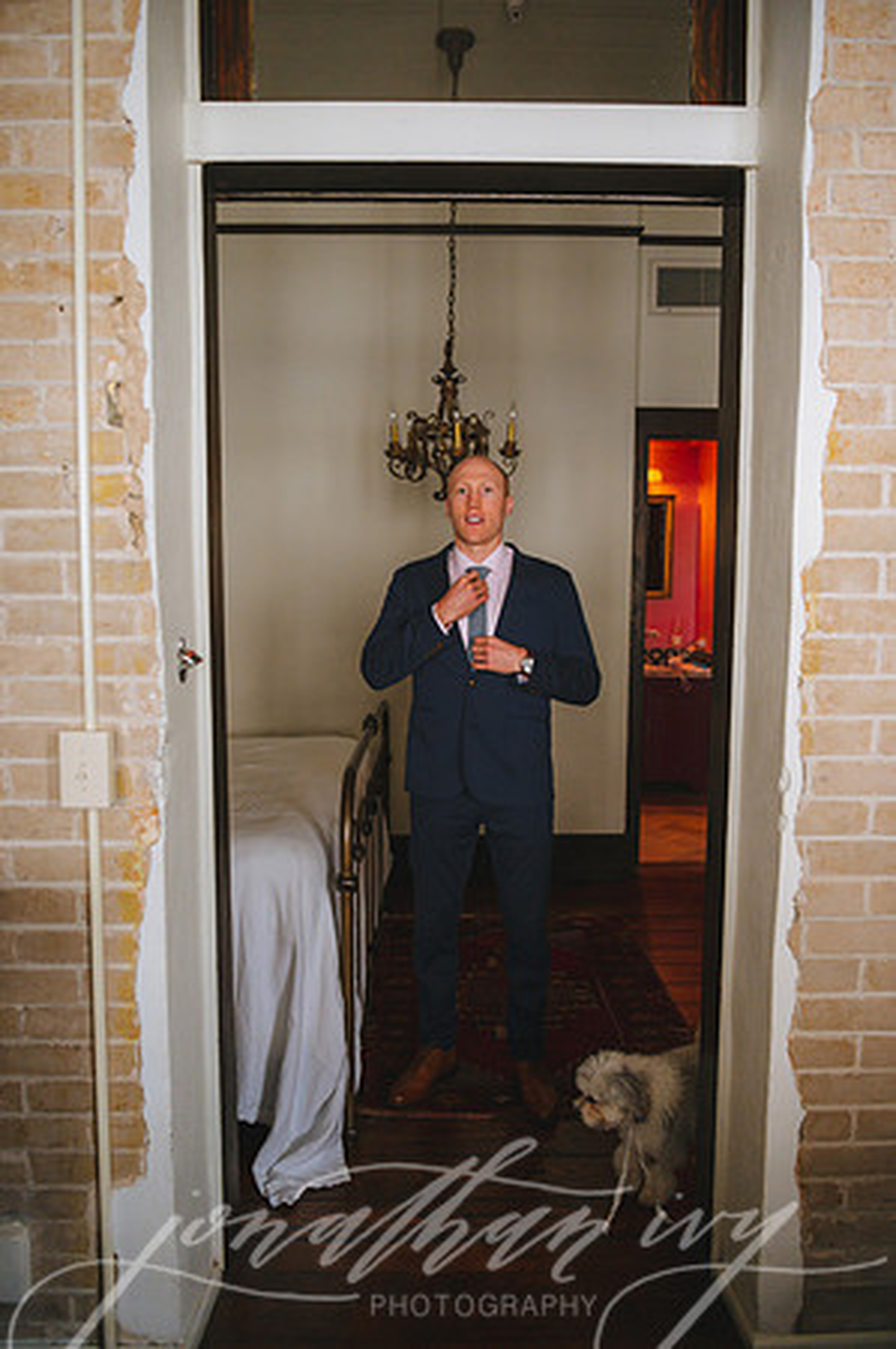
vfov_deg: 65.5
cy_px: 674
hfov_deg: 46.3
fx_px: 1048
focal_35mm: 28
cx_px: 448
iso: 6400
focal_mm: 28
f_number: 2.8
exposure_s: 1/800
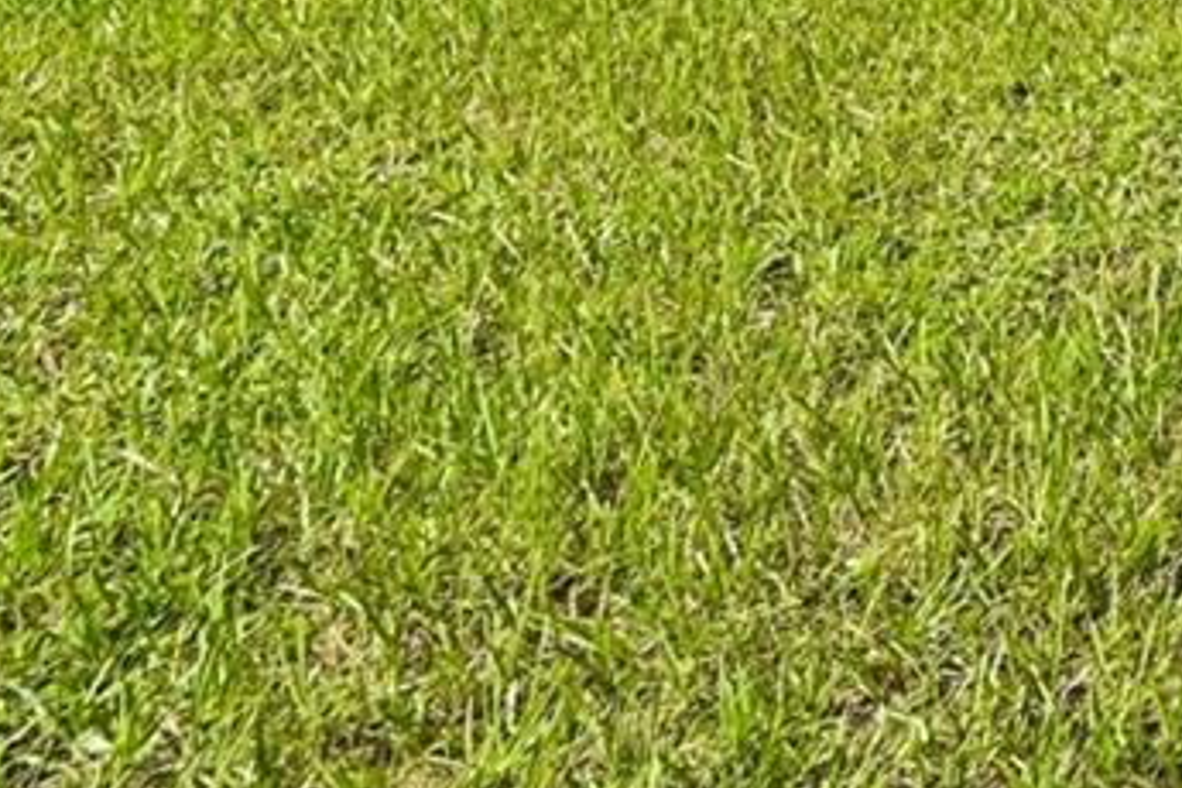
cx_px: 2528
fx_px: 2134
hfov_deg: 17.6
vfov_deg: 16.9
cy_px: -668
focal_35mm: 65
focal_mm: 14
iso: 400
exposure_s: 1/1600
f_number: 8
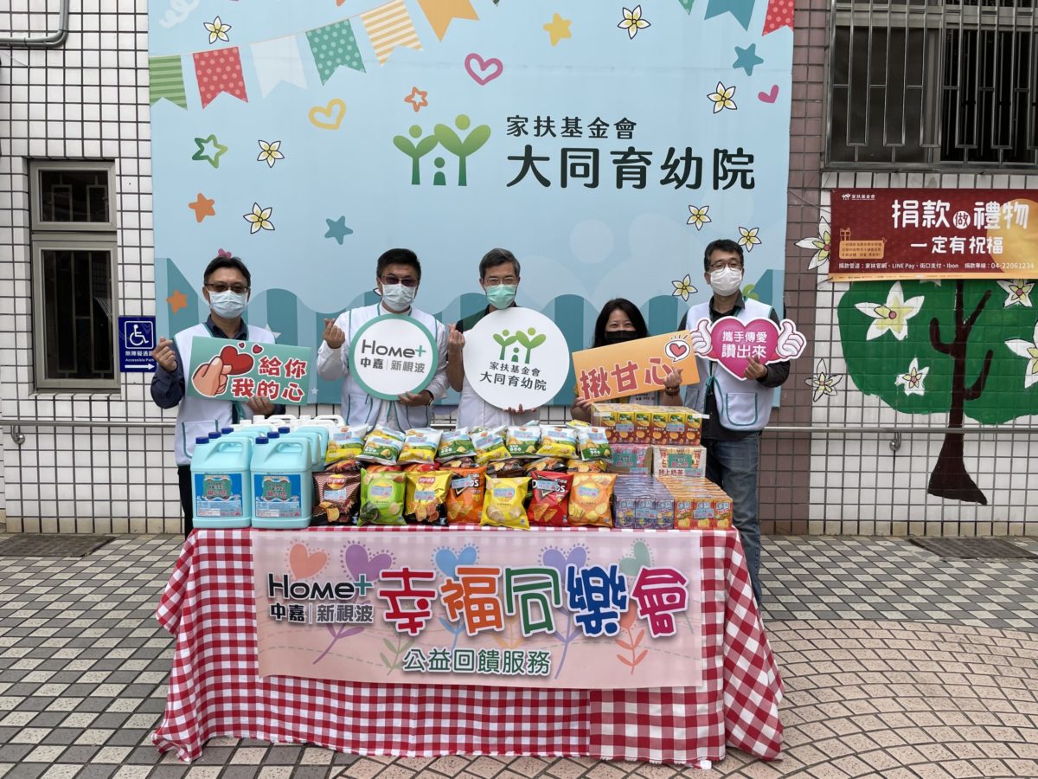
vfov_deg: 53.1
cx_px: 519
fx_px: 780
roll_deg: -0.5
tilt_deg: -4.6
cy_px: 390
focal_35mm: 26
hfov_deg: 67.3
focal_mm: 4.2
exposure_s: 1/1916
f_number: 1.6
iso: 32
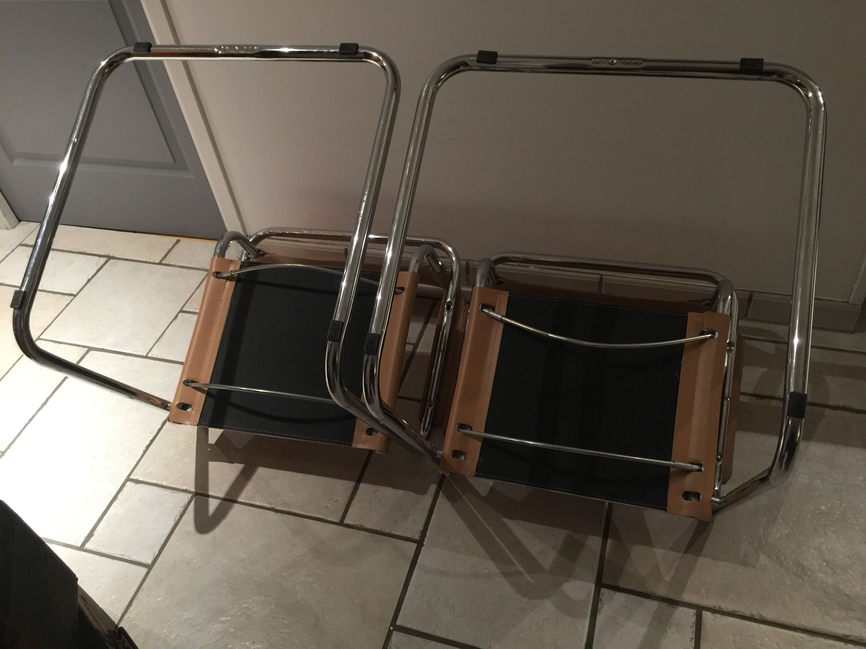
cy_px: 324
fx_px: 726
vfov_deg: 48.2
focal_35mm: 29
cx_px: 433
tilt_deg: -45.2
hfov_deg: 61.7
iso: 125
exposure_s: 1/17
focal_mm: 4.15
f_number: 2.2
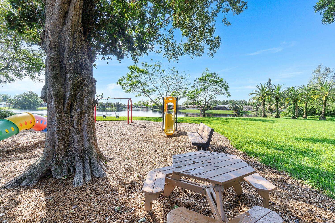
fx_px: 149
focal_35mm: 16
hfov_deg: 96.6
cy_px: 113
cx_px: 178
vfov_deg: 73.7
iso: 125
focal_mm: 10
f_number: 7.1
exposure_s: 1/250
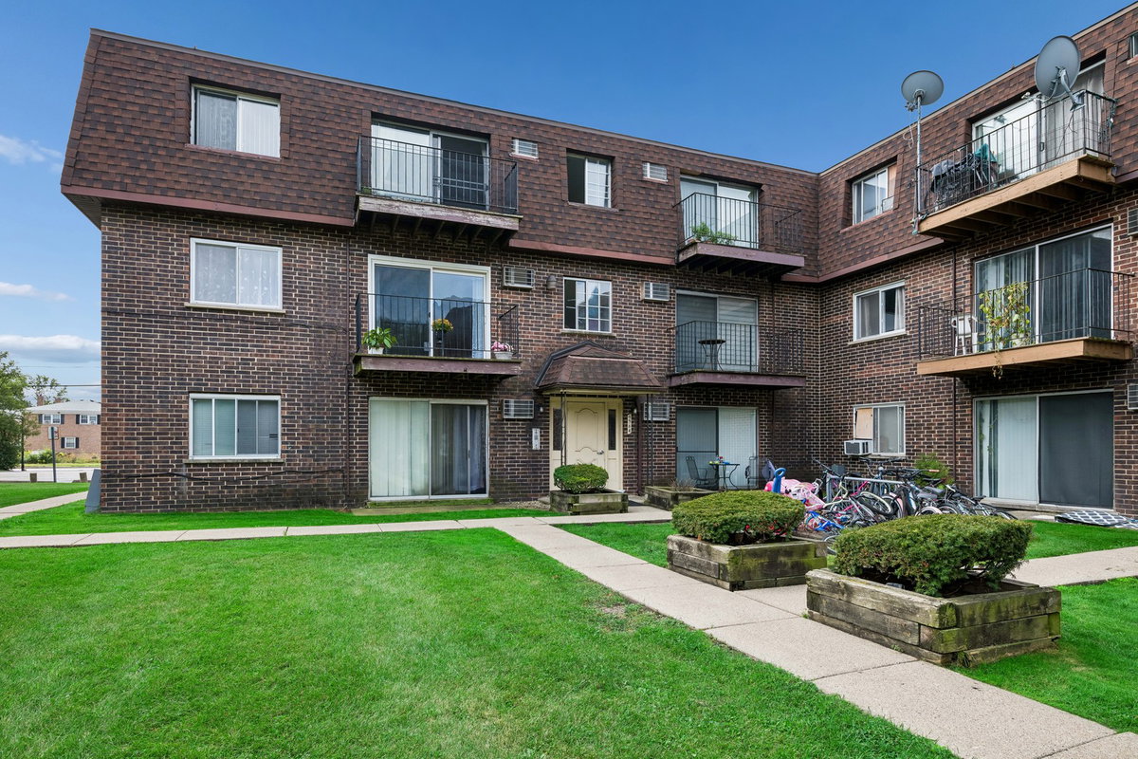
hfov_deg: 86.9
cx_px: 569
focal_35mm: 19
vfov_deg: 64.6
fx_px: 601
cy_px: 380
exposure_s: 1/160
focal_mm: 19
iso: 200
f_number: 8
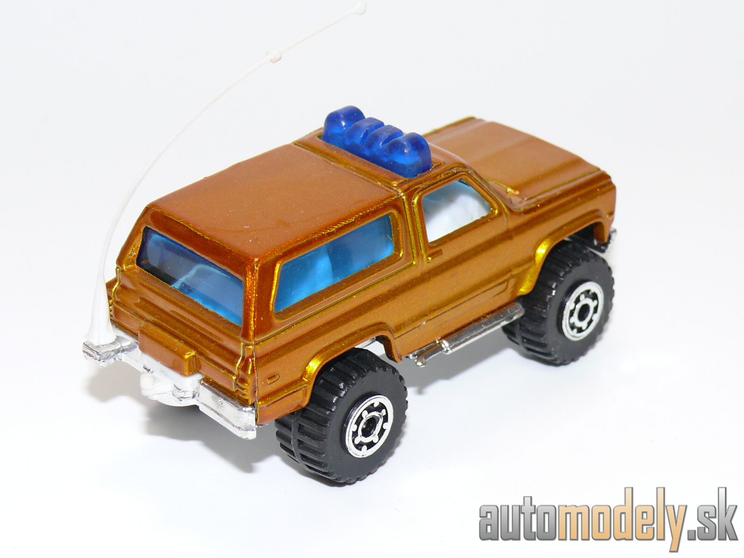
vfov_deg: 16.4
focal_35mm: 90
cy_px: 279
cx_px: 372
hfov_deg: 21.8
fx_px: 1934
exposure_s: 1/30
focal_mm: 12.6
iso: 100
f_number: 4
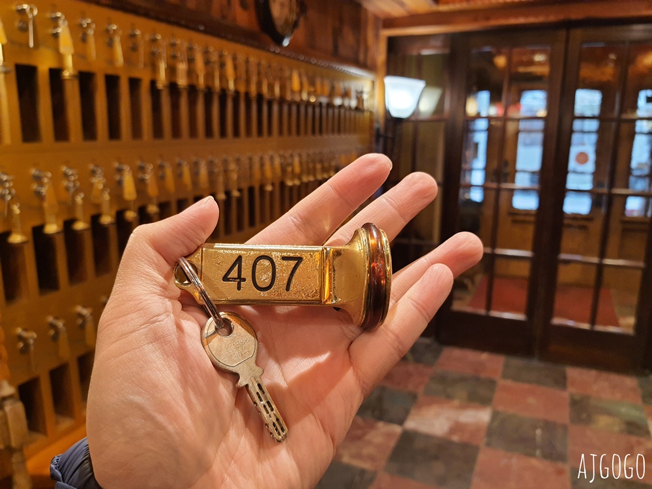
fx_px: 490
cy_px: 244
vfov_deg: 53.1
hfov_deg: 67.3
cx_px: 326
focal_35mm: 26
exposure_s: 1/50
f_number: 1.7
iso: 200
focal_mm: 4.32
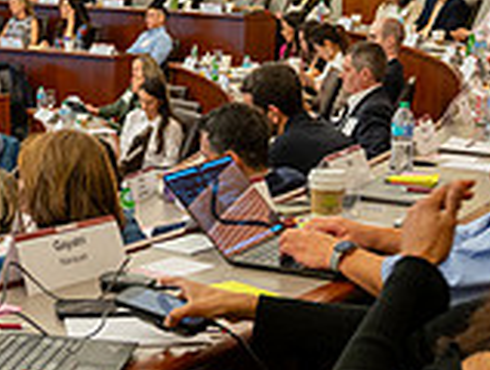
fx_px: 1192
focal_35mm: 84
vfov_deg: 17.6
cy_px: 265
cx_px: 225
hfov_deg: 23.2
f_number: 4
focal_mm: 24
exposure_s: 1/100
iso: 1250
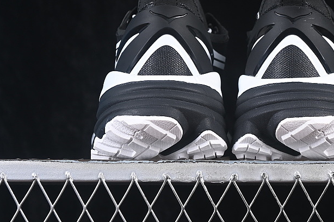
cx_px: 239
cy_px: 39
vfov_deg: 10.3
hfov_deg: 15.5
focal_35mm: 132
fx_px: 1224
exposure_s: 1/60
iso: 160
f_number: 6.3
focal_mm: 50
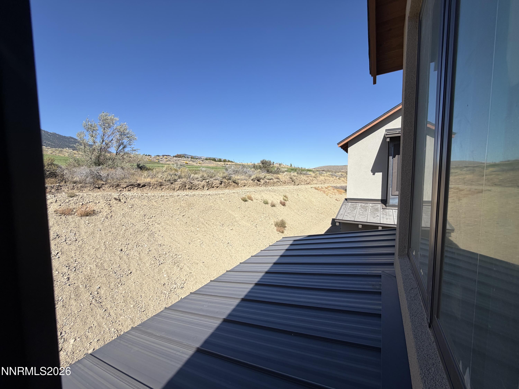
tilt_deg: -3.6
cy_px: 194
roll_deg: +1.2
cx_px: 260
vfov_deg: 85.7
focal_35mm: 14
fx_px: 210
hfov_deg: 102.1
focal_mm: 2.22
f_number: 2.2
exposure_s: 1/809
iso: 20
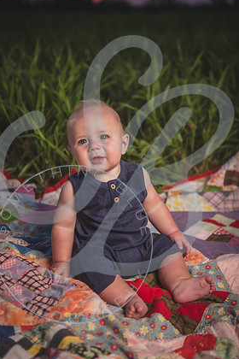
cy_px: 180
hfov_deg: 22.6
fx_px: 597
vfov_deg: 33.4
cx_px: 112
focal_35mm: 60
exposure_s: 1/1000
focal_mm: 56
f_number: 2.8
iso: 200
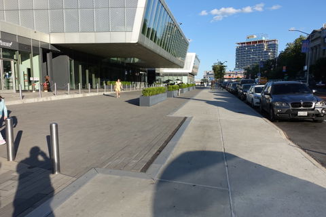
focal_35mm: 24
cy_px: 108
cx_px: 163
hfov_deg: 73.7
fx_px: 217
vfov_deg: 53.1
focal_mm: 8.8
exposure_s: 1/800
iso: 125
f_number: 4
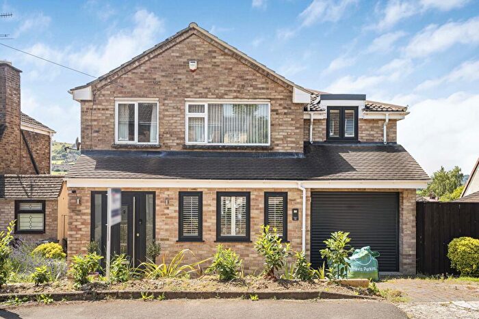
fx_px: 399
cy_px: 160
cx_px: 240
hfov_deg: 61.9
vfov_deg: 43.6
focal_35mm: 30
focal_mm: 30
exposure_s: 1/125
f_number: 8
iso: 100
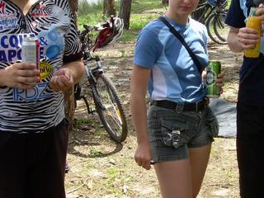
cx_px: 179
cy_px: 34
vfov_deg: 19.2
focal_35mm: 76
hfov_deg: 25.5
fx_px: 580
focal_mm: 6.3
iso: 50
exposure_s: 1/125
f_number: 4.6
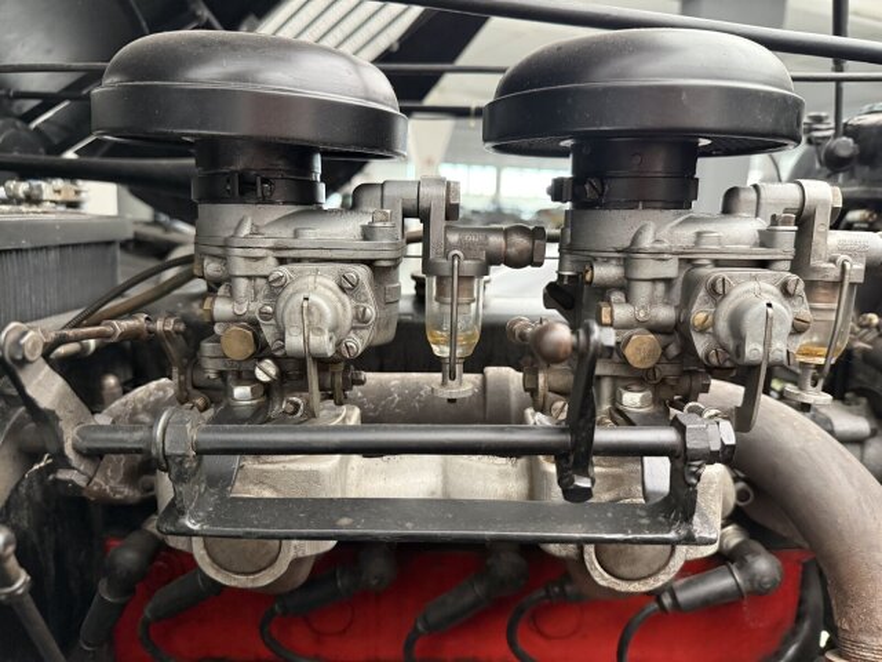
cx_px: 441
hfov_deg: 71.6
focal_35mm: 24
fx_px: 612
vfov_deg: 56.8
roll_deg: -2.5
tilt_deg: -9.6
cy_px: 331
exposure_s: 1/54
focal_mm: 6.76
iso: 800
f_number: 1.78
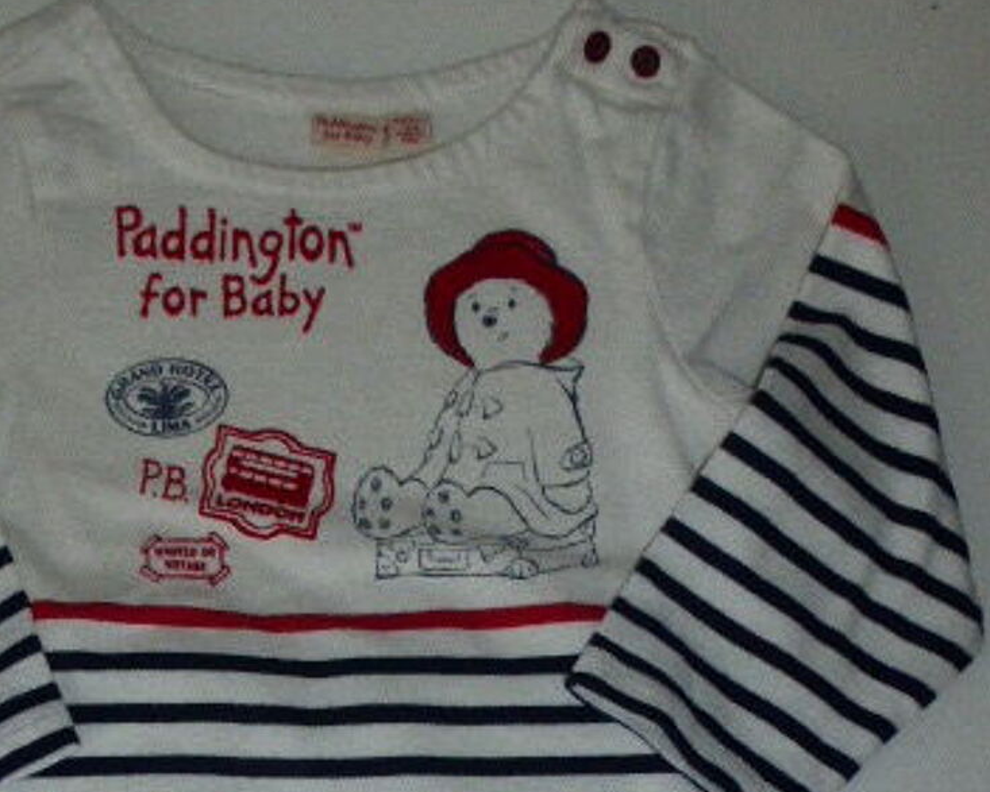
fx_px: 1612
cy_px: 816
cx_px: 328
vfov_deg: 26.0
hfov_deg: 33.8
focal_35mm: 55
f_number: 3.6
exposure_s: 1/60
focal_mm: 5.4
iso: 500
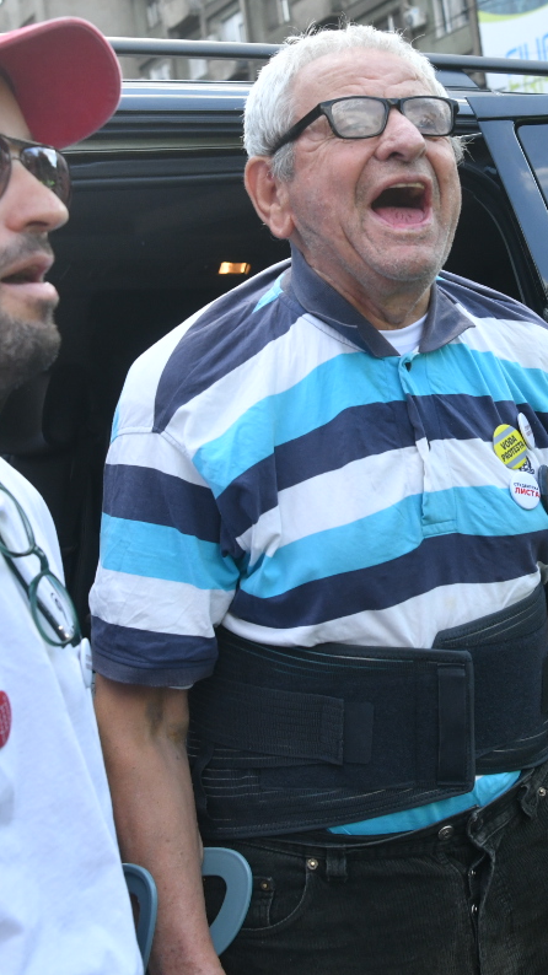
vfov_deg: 33.8
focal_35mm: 62
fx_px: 1603
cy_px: 403
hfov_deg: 19.1
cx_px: 477
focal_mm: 29
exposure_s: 1/1250
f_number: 5
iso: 800
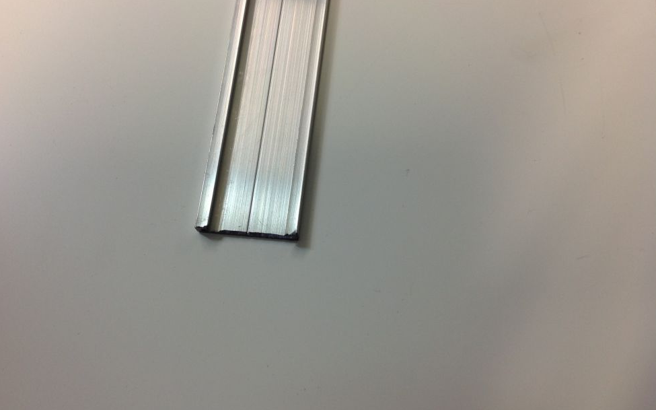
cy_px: 194
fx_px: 679
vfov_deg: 33.6
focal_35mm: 38
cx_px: 324
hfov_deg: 51.5
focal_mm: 4.28
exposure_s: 1/25
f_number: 2.4
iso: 50
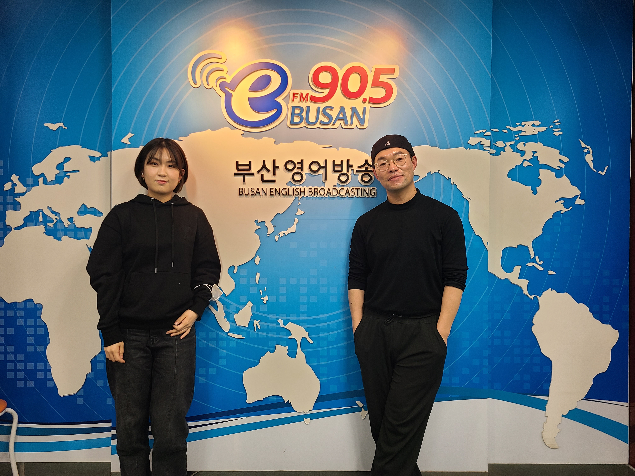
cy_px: 238
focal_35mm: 26
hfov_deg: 67.3
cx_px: 318
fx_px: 477
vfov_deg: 53.1
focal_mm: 5.4
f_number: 1.8
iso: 80
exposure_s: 1/60
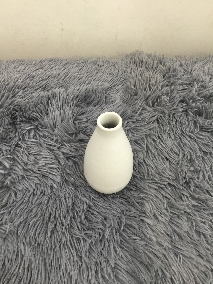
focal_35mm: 31
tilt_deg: -57.2
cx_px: 106
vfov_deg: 58.4
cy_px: 142
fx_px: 254
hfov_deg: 45.4
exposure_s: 1/33
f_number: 2.4
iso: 125
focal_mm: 3.3
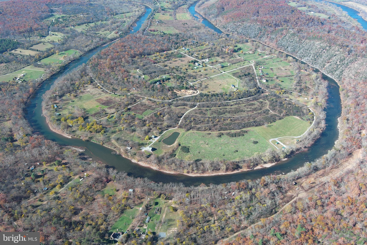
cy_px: 122
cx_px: 184
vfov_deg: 45.0
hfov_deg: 63.7
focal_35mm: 29
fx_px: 296
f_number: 2.8
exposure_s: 1/480
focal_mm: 10.57
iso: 100
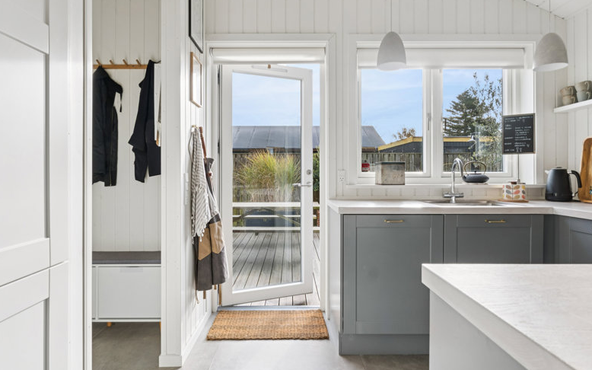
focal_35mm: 22
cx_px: 301
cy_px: 175
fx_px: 355
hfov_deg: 79.7
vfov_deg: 55.0
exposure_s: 1/80
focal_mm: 14
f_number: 8
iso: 200
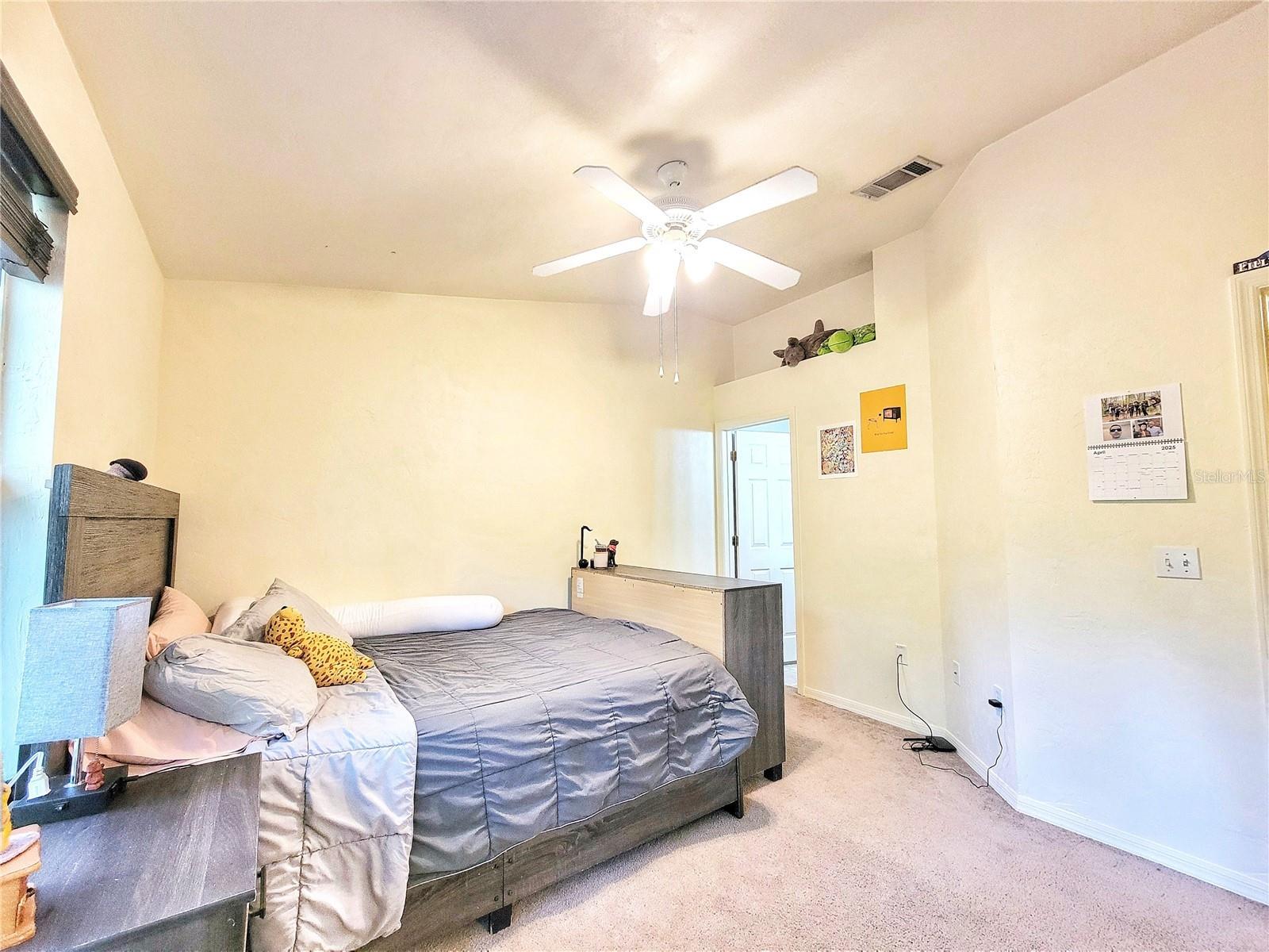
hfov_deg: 106.2
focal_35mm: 13
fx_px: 477
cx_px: 634
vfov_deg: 89.9
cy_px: 476
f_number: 2.2
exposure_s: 1/60.2
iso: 320
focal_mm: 2.2
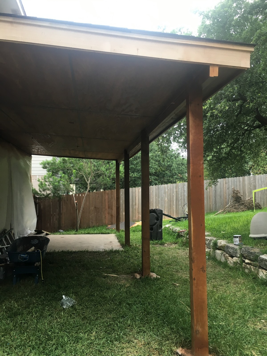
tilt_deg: +3.5
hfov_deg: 48.2
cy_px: 178
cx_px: 134
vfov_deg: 61.7
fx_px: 298
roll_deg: -1.0
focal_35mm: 29
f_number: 2.2
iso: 25
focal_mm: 4.15
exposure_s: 1/30
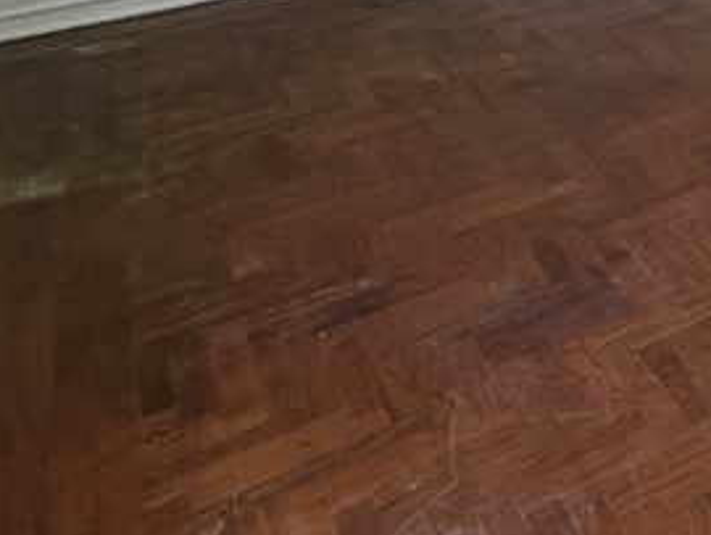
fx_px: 1090
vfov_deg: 22.3
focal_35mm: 53
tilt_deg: -5.5
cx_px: 1153
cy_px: -287
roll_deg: -0.8
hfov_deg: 24.5
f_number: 2.2
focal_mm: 2.22
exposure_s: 1/120
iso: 80
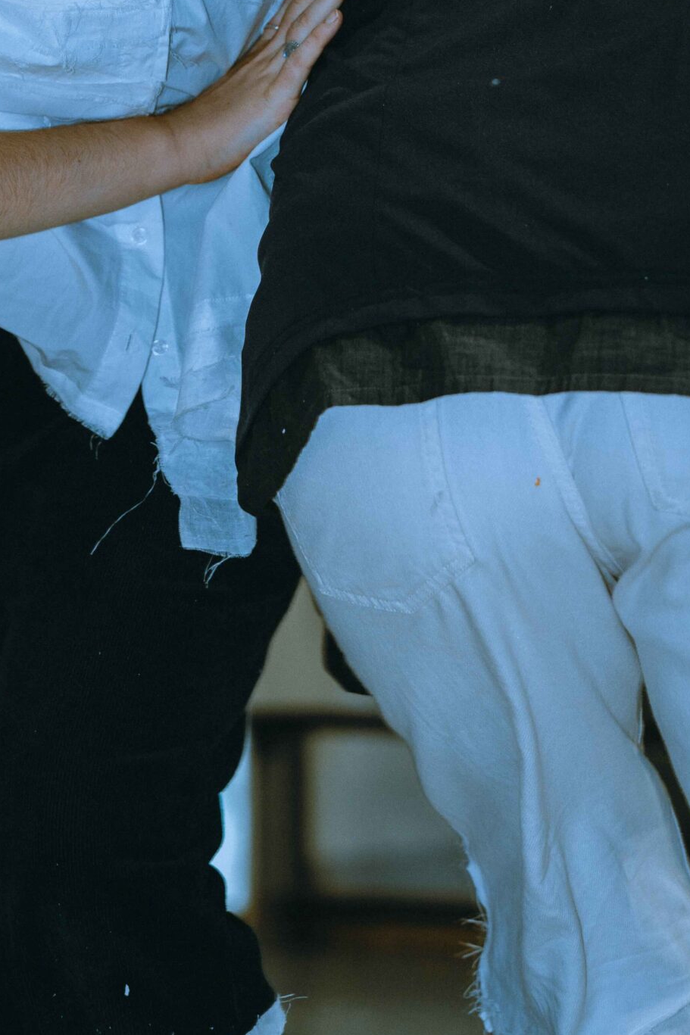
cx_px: 134
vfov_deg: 15.3
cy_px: 182
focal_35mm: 133
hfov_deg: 10.3
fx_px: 3824
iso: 500
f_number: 2.8
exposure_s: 1/200
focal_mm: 71
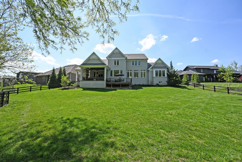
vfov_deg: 81.2
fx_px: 94
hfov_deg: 104.3
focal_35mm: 14
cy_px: 81
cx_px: 121
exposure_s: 1/320
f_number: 6.3
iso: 100
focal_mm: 14
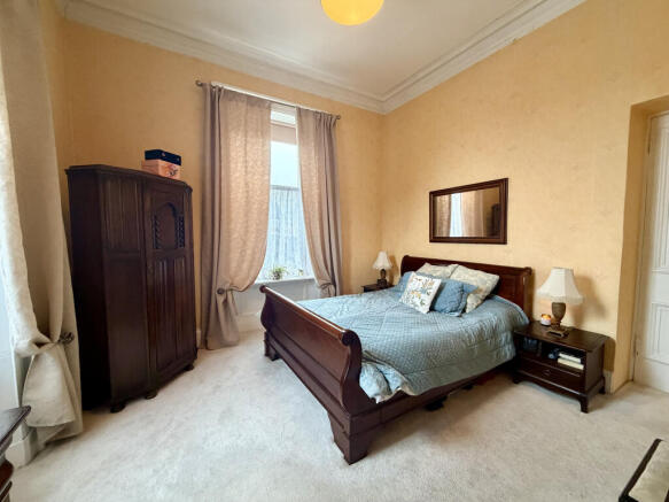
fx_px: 271
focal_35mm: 14
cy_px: 251
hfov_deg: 102.1
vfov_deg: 85.7
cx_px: 334
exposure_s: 1/50
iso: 320
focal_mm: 2.22
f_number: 2.2
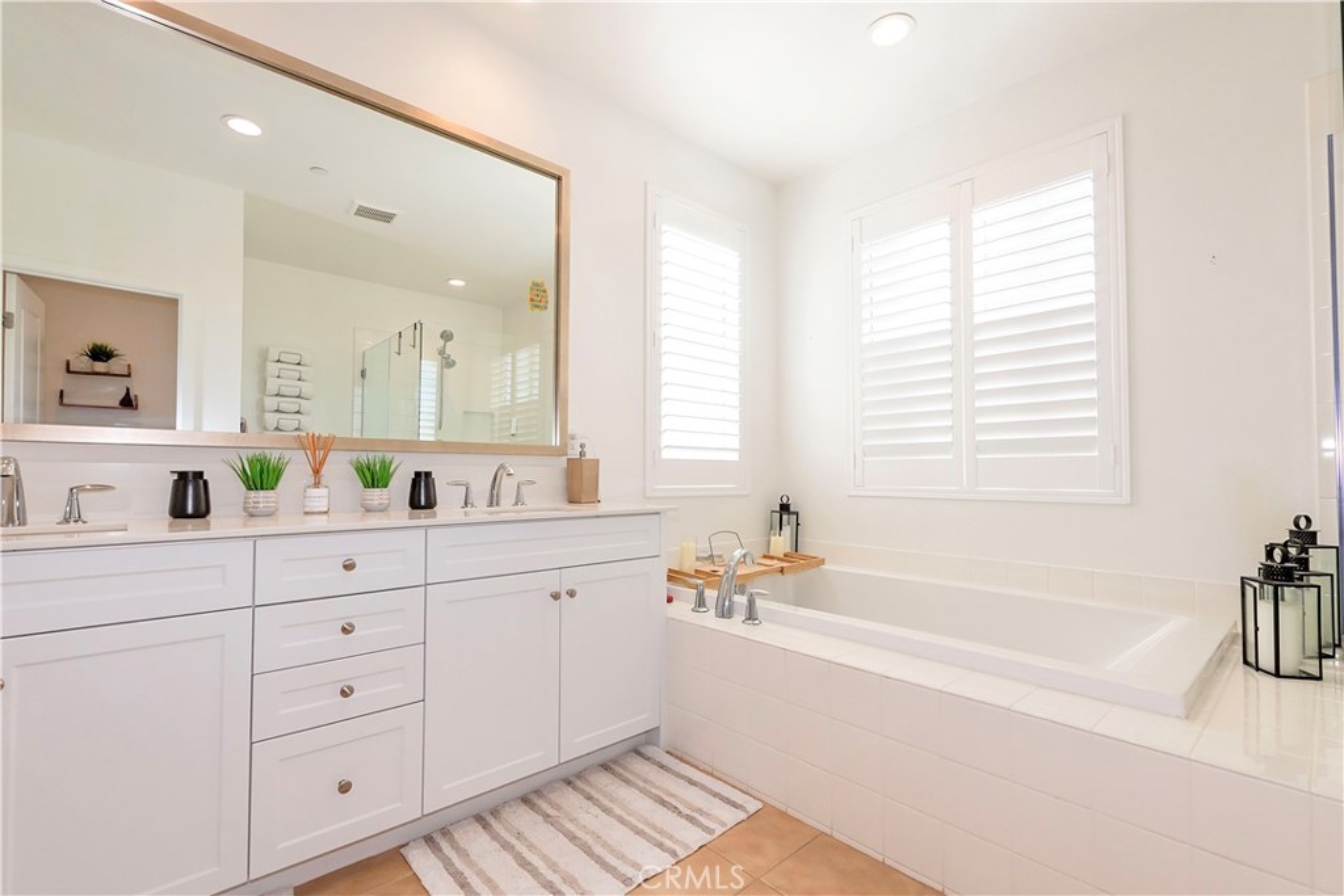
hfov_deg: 100.4
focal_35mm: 15
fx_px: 560
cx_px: 672
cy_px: 448
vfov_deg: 77.3
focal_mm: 10
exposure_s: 1/250
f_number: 8
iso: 400
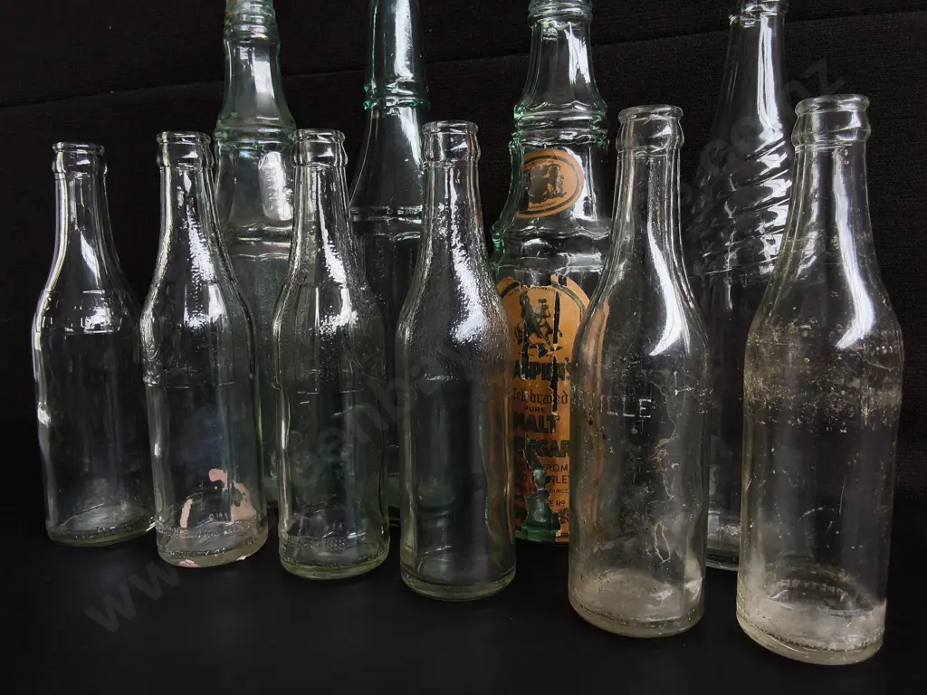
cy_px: 348
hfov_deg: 65.3
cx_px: 464
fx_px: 723
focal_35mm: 27
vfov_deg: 51.4
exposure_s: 1/100
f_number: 2
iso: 64
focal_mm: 2.87
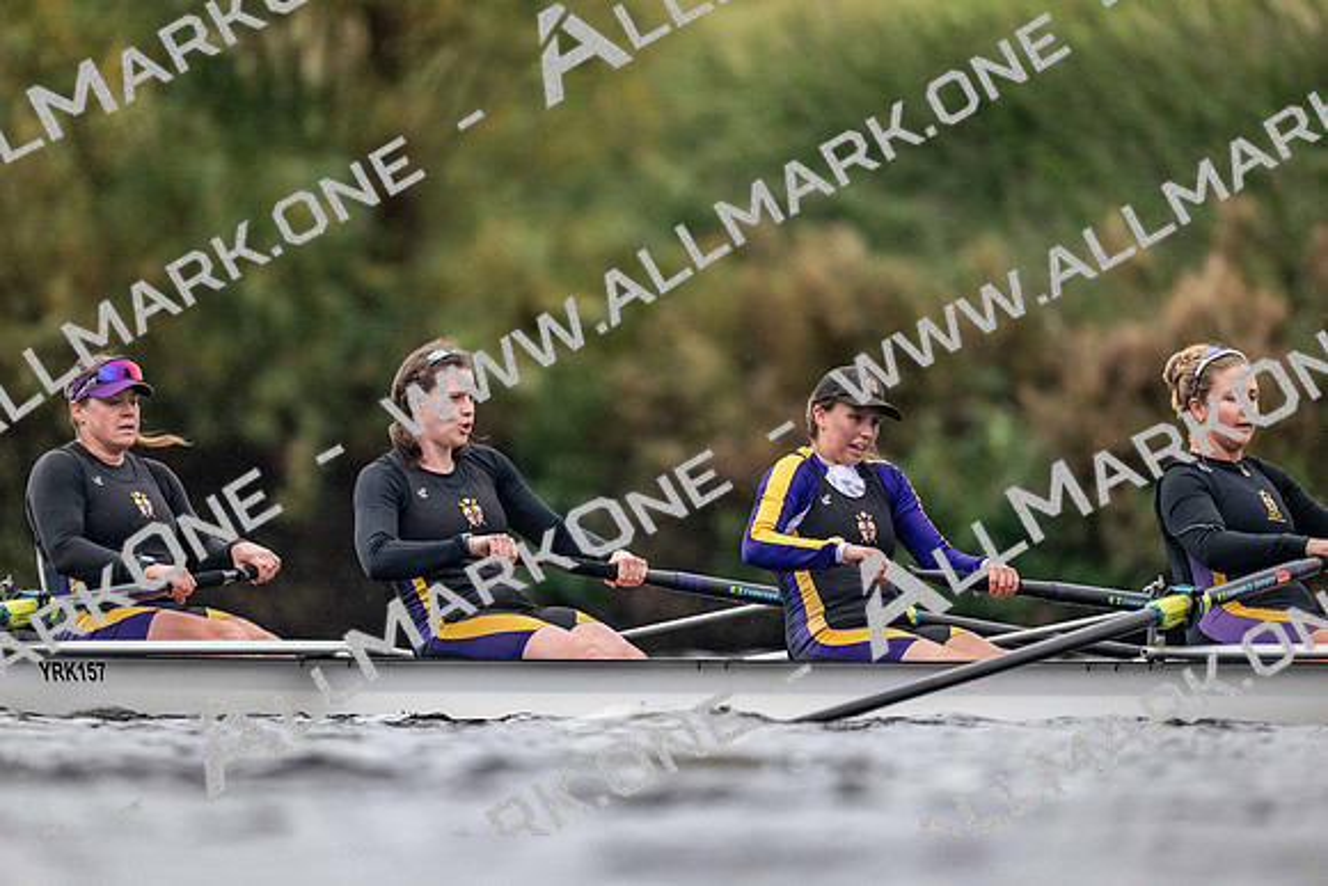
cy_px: 443
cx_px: 664
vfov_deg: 2.3
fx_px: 22137
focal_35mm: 600
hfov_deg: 3.4
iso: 3600
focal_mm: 600
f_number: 4
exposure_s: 1/2500
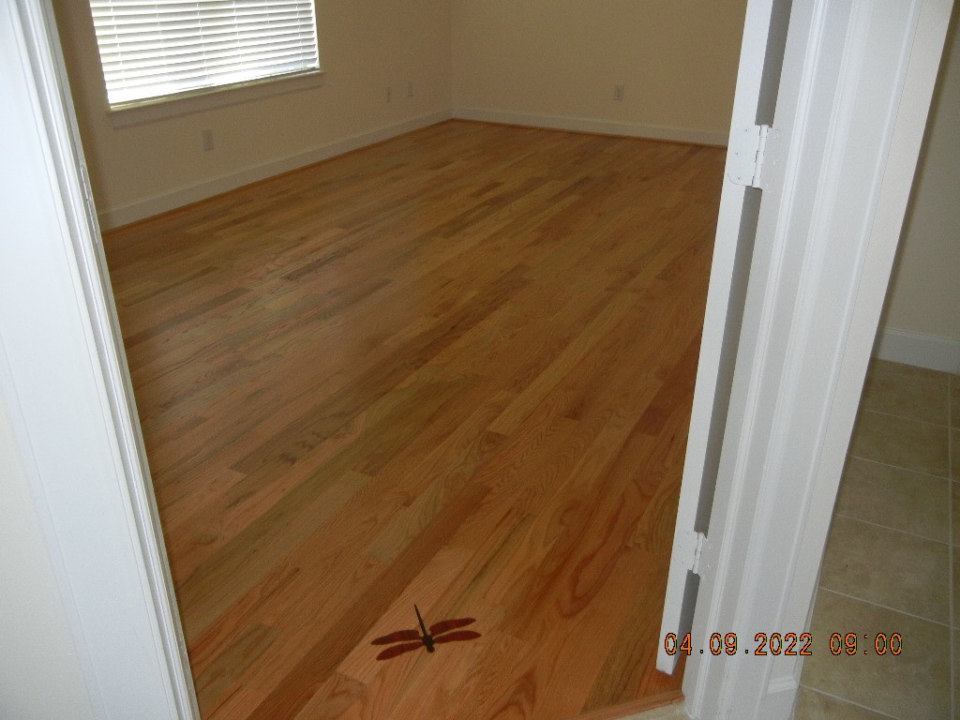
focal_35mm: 30
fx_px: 832
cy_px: 360
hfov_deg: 60.0
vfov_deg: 46.8
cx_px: 480
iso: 200
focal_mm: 5.4
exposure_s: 1/30
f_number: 3.5
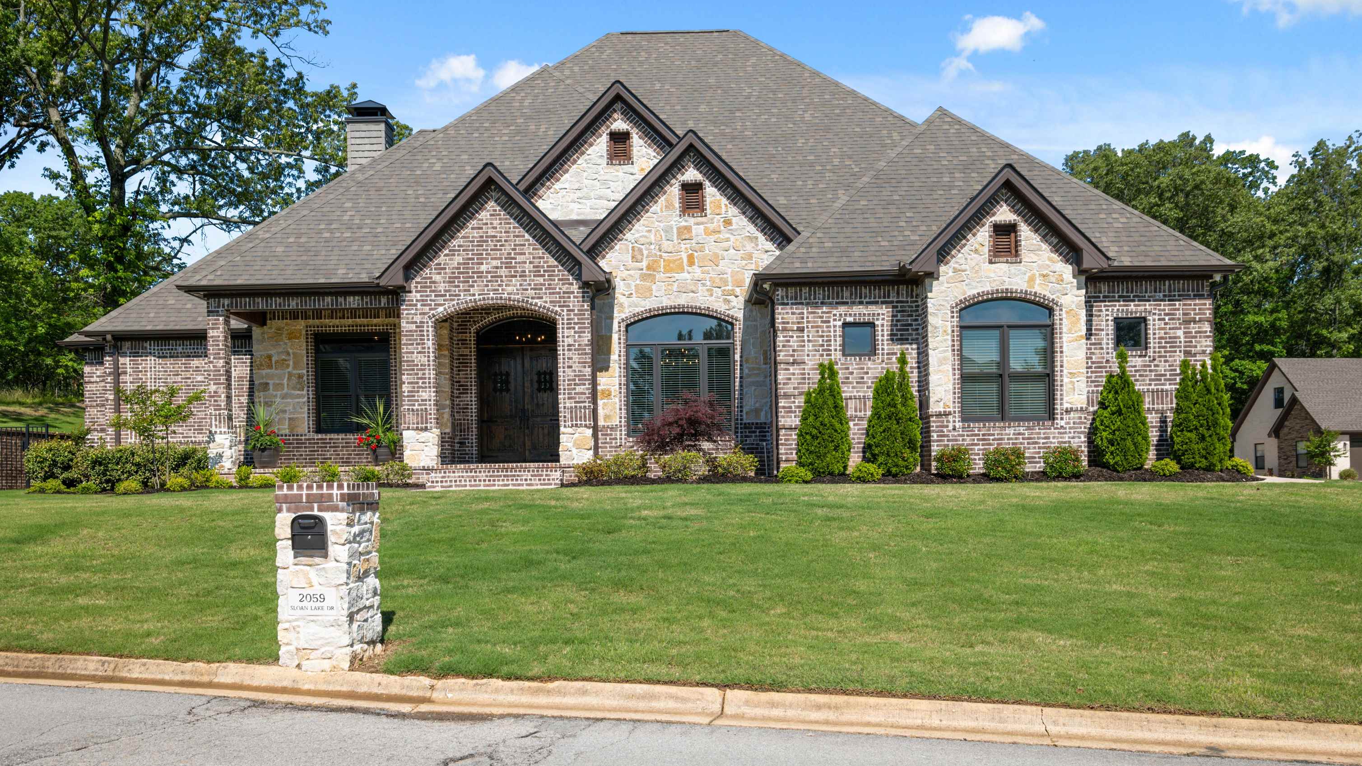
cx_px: 686
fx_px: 1156
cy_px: 441
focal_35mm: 32
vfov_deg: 36.6
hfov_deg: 61.0
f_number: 6.3
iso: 100
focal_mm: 30
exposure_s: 1/640
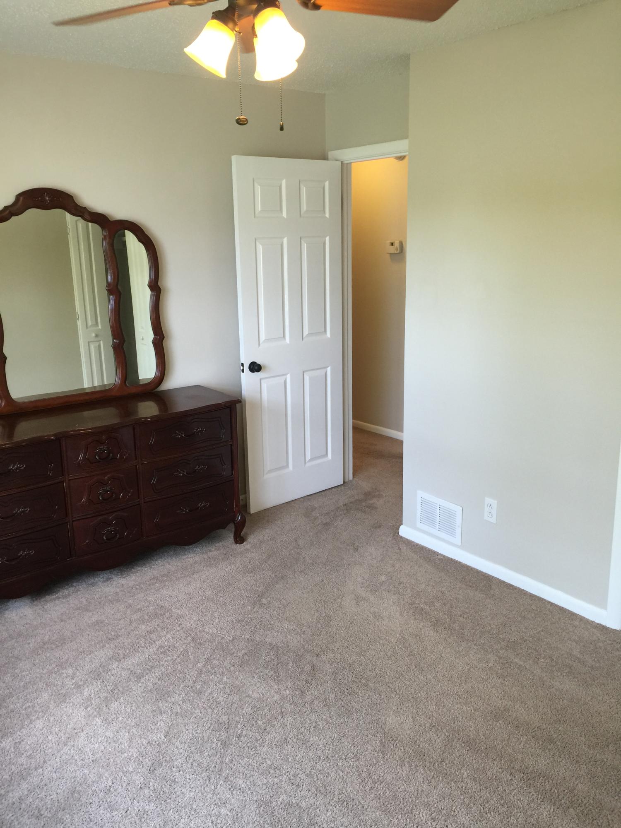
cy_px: 414
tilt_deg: -12.2
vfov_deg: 61.7
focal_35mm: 29
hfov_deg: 48.2
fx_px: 694
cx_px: 310
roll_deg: +1.5
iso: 32
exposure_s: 1/33
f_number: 2.2
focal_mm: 4.15
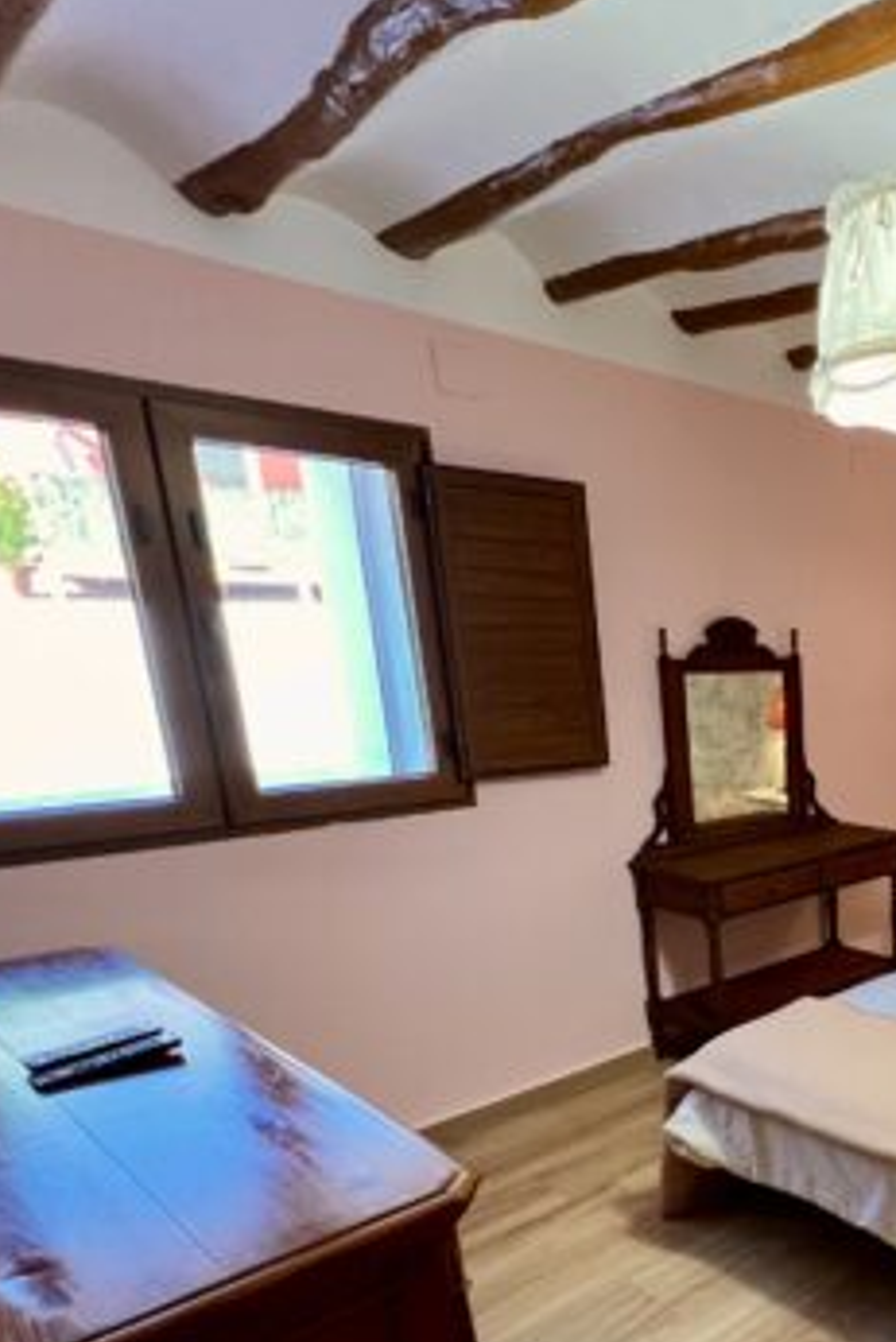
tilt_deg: -15.2
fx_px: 932
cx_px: 1005
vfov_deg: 69.2
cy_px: 908
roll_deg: -0.4
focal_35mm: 25
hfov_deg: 40.5
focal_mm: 1.57
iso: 250
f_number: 1.8
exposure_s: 1/78
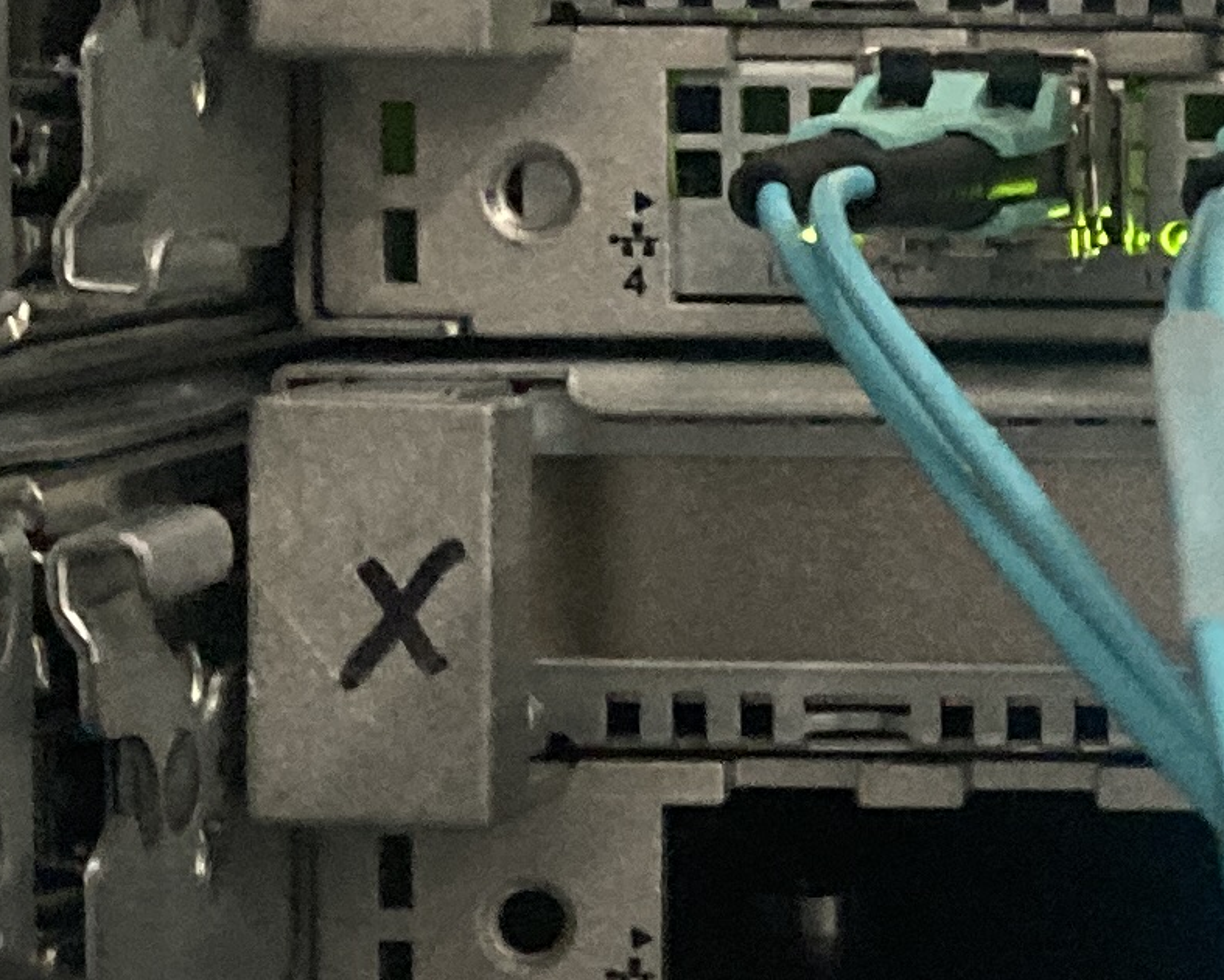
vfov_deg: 11.0
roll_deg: -2.1
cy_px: 395
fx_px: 5073
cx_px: 2174
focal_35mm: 140
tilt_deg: -5.8
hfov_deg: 12.6
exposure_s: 1/25
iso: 320
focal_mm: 3.99
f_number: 1.8
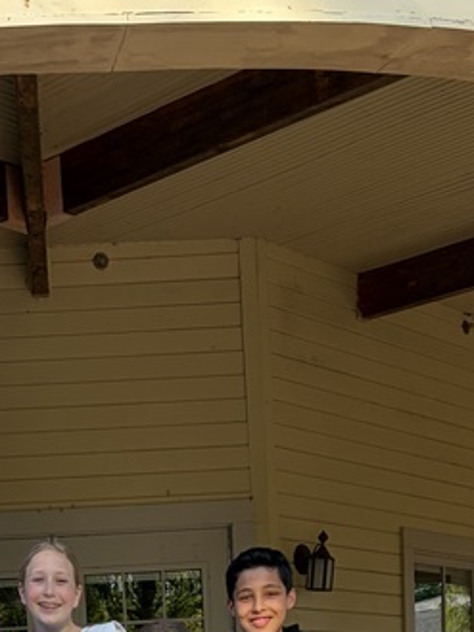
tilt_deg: -7.4
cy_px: 982
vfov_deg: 20.3
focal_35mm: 81
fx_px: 1478
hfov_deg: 18.1
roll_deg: +3.2
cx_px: 130
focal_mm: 5.96
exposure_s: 1/607
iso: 50
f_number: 1.6
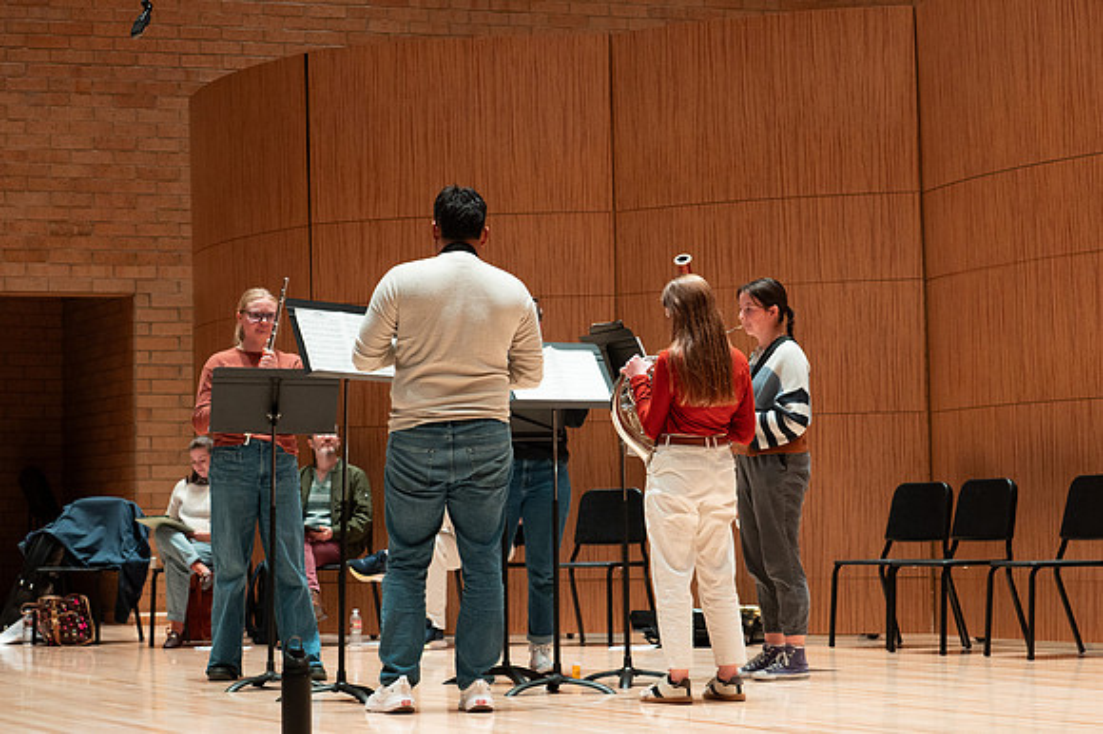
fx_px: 2397
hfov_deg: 25.9
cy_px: 367
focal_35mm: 78
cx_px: 594
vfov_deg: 17.4
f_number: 4
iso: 2000
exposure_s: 1/160
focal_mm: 70
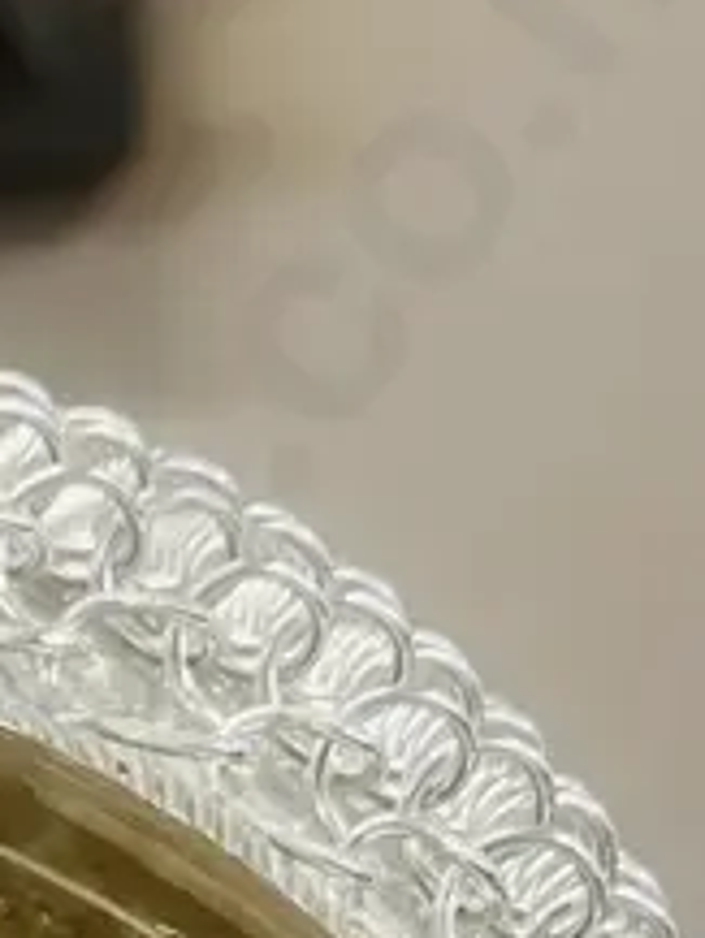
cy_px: 1569
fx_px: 3581
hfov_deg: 10.5
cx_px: -606
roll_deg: +2.3
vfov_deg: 13.7
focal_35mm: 132
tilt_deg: -11.5
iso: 200
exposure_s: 1/50
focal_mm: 3.99
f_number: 1.8
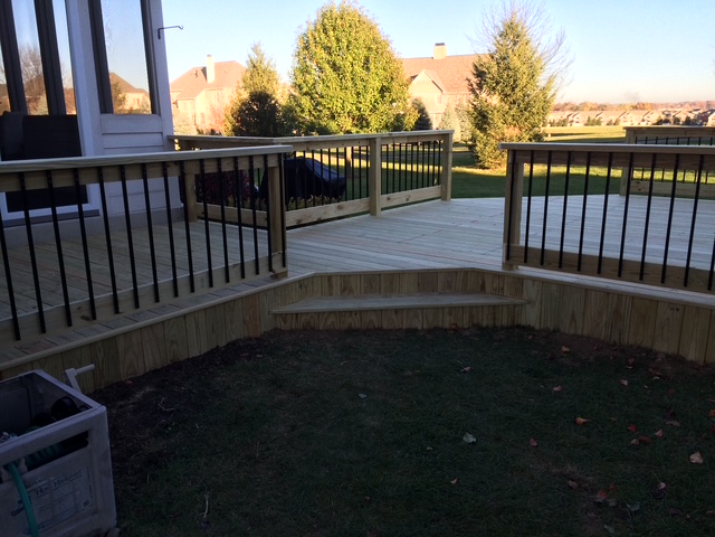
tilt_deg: -14.6
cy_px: 268
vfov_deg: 48.2
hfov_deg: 61.7
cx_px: 358
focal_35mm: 29
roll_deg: +0.4
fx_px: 599
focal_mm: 4.15
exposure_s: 1/383
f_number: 2.2
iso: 32
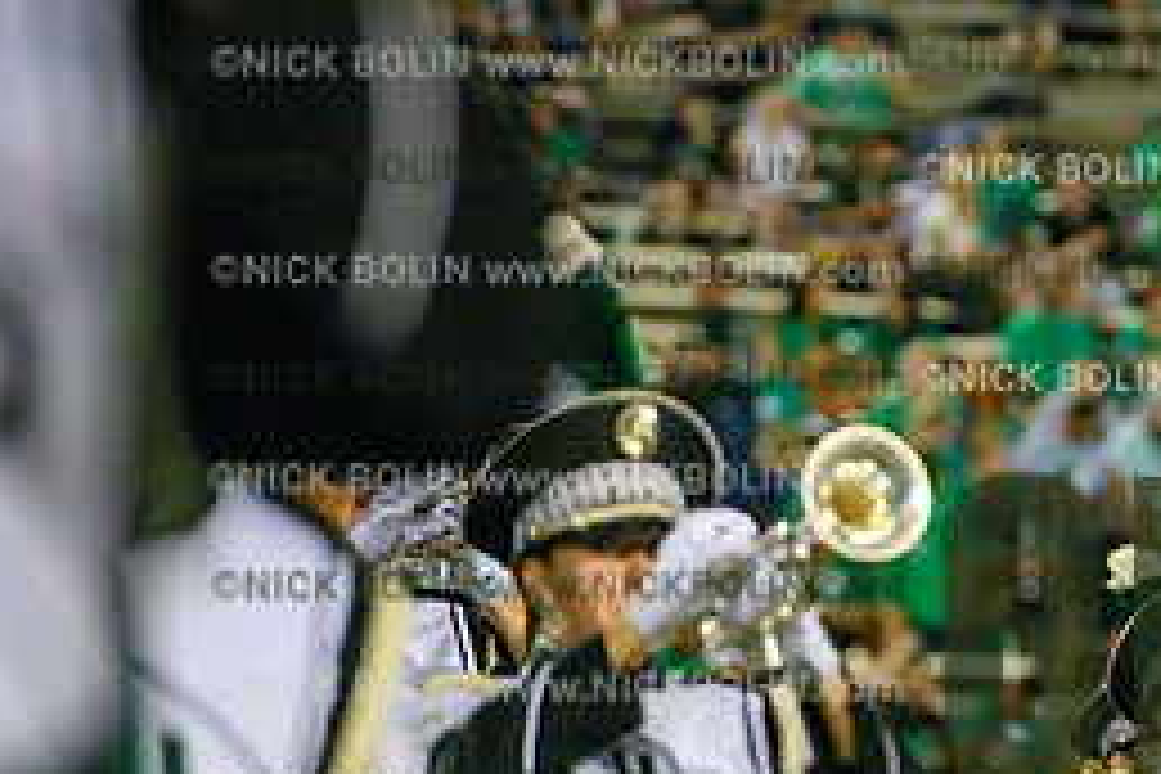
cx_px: 1260
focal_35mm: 449
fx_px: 14479
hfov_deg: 4.6
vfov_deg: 3.1
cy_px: 691
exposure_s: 1/1600
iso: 10000
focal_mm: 200
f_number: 4
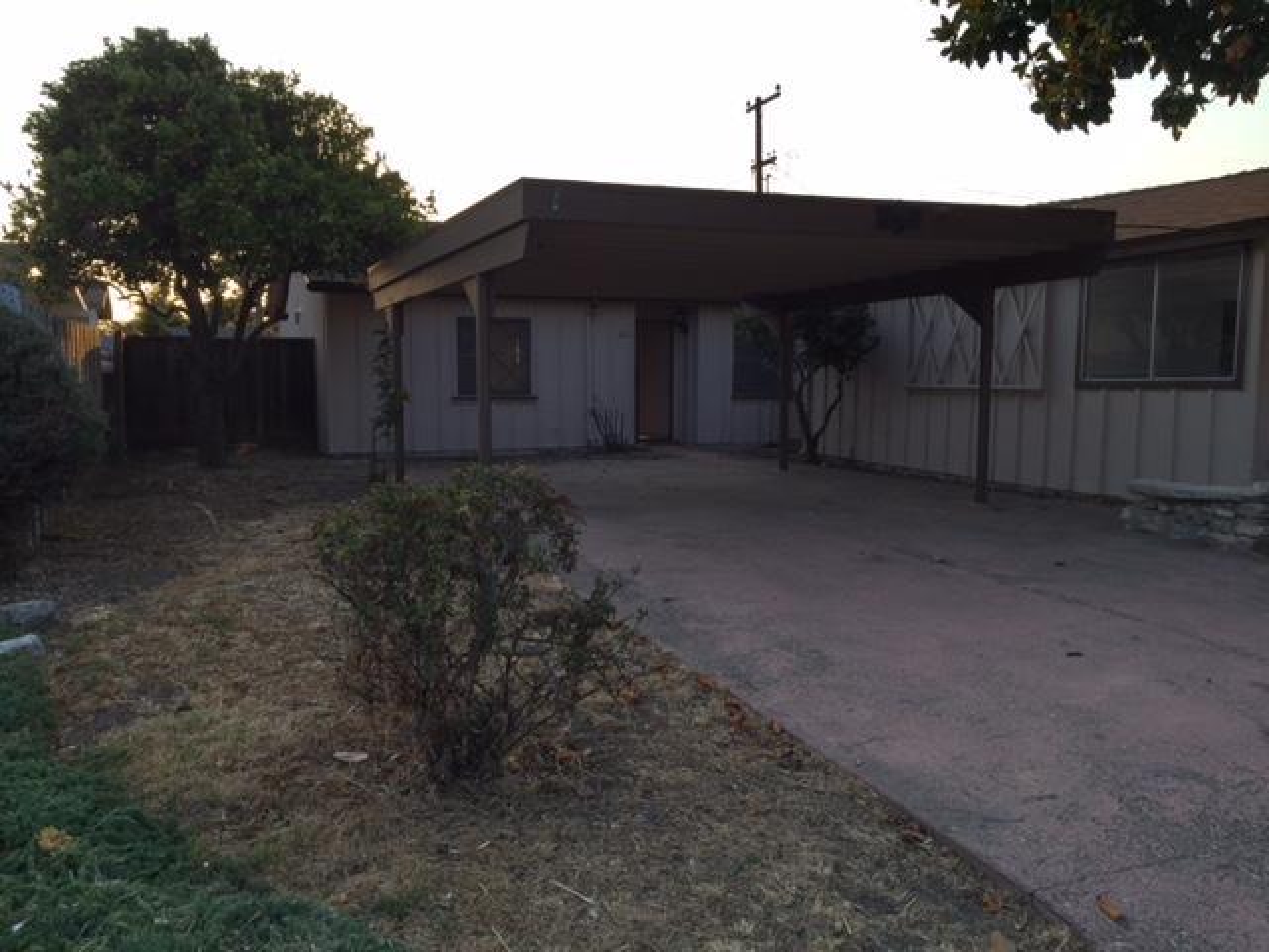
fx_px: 1063
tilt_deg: -6.8
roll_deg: -1.2
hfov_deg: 61.7
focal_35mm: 29
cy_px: 476
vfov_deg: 48.2
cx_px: 634
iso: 32
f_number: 2.2
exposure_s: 1/638
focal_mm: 4.15
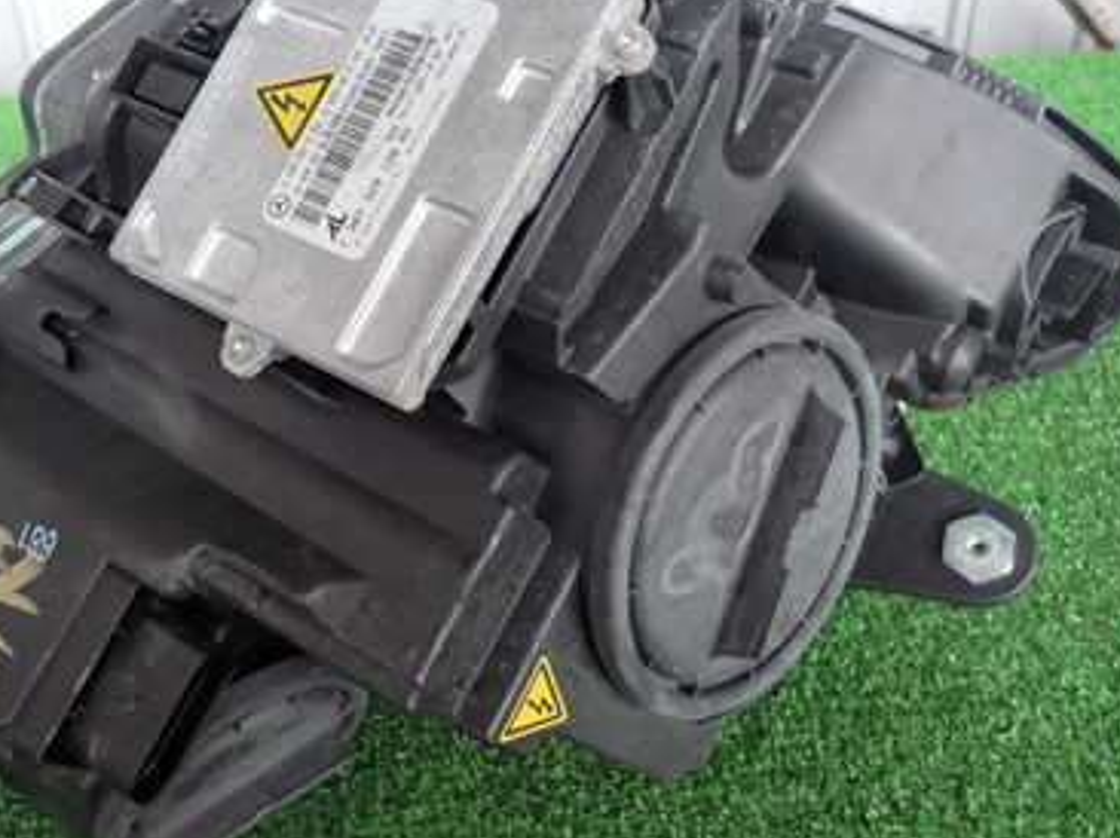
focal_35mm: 41
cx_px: 367
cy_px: 376
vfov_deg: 35.1
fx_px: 1326
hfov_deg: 45.1
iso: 200
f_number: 2
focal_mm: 4.5
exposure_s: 1/50
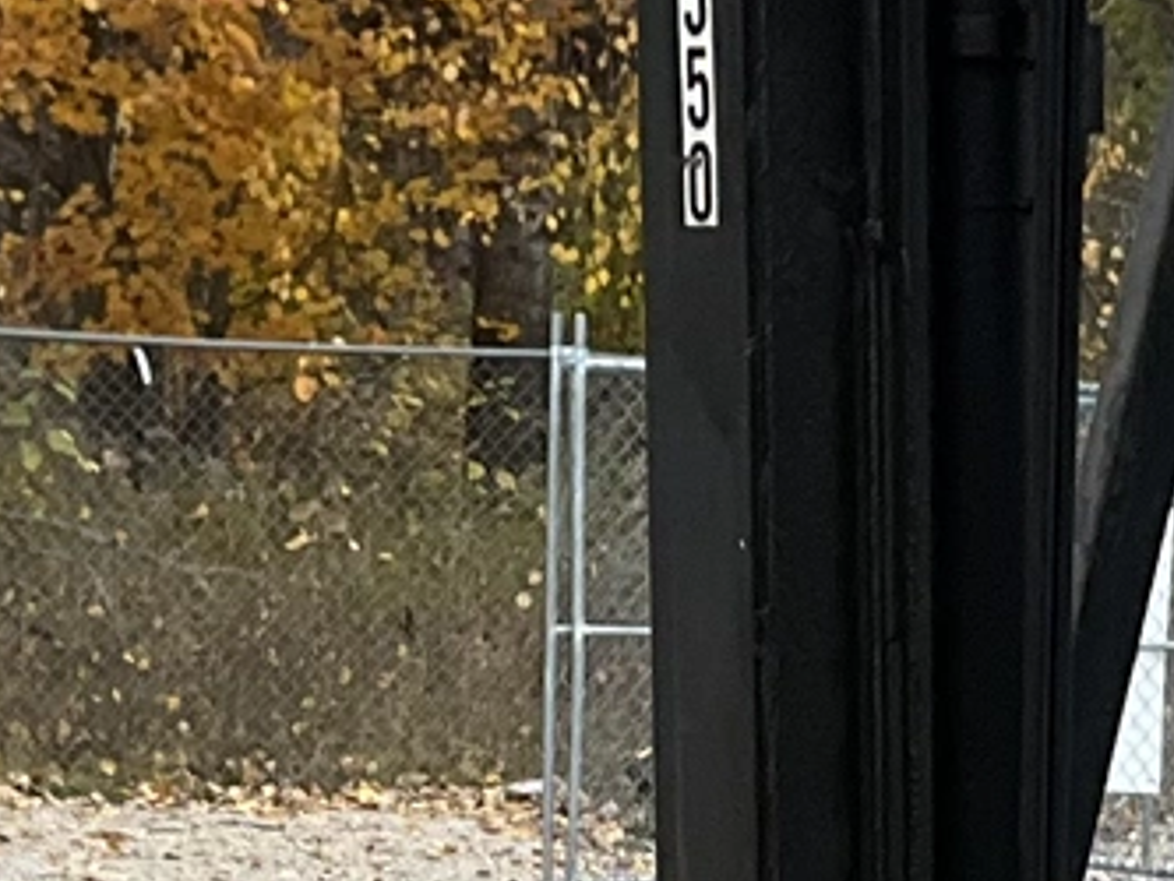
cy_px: 1639
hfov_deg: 11.2
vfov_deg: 8.2
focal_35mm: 174
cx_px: 1216
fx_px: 5903
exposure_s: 1/122
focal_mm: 3
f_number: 1.8
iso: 64
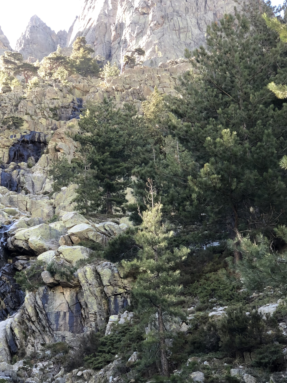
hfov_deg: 18.9
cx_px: 107
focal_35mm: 78
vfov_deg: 25.0
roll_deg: +2.1
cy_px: 207
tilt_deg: +28.8
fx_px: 862
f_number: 2.4
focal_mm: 6
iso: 20
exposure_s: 1/60
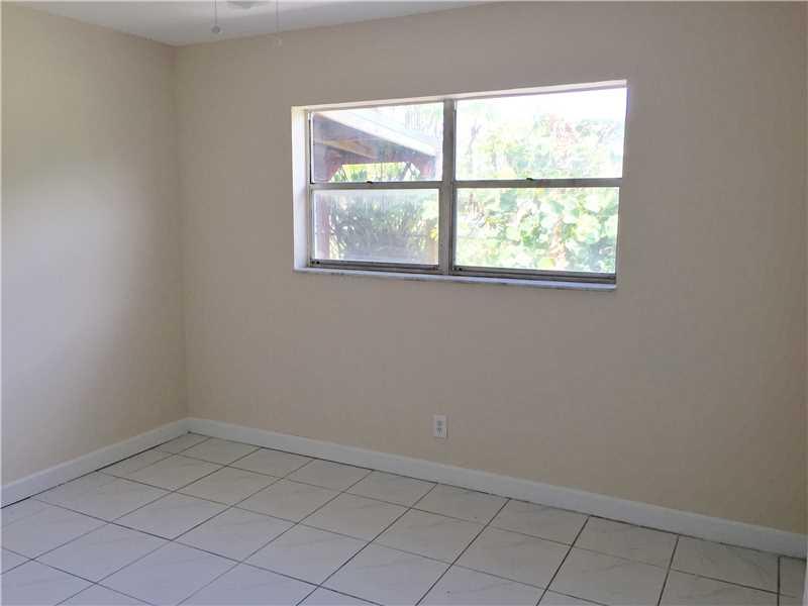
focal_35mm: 29
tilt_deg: -9.7
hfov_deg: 61.7
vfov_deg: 48.2
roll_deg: +0.3
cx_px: 404
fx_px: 677
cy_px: 303
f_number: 2.2
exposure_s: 1/120
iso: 32
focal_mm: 4.15
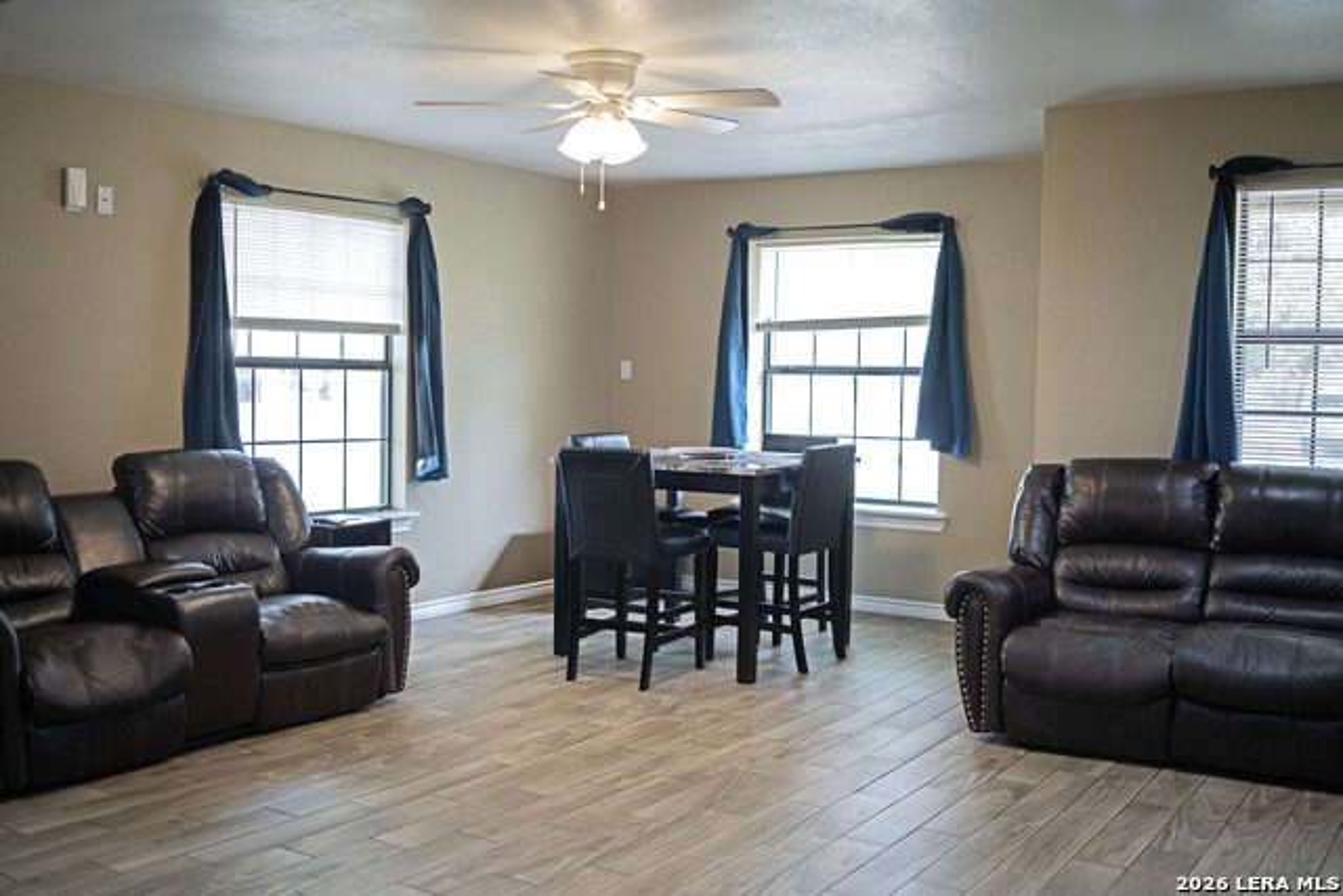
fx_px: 1306
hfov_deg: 54.4
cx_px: 672
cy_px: 448
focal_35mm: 35
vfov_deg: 37.9
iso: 5000
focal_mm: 35
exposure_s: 1/2000
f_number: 1.3
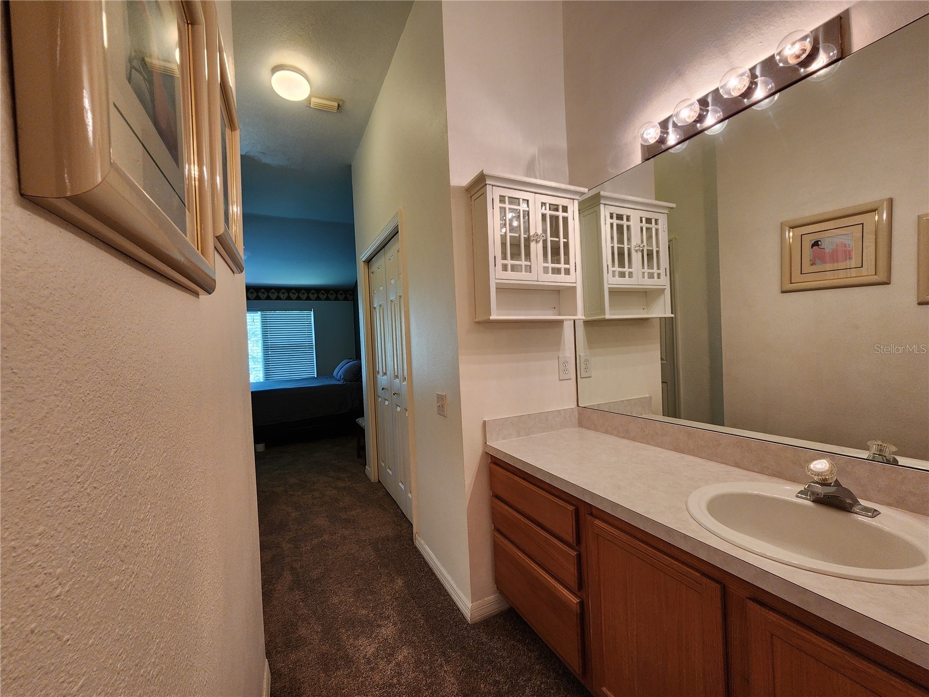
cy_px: 348
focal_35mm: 13
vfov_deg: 89.9
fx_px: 349
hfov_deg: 106.2
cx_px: 464
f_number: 2.2
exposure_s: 1/60
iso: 125
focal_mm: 2.2
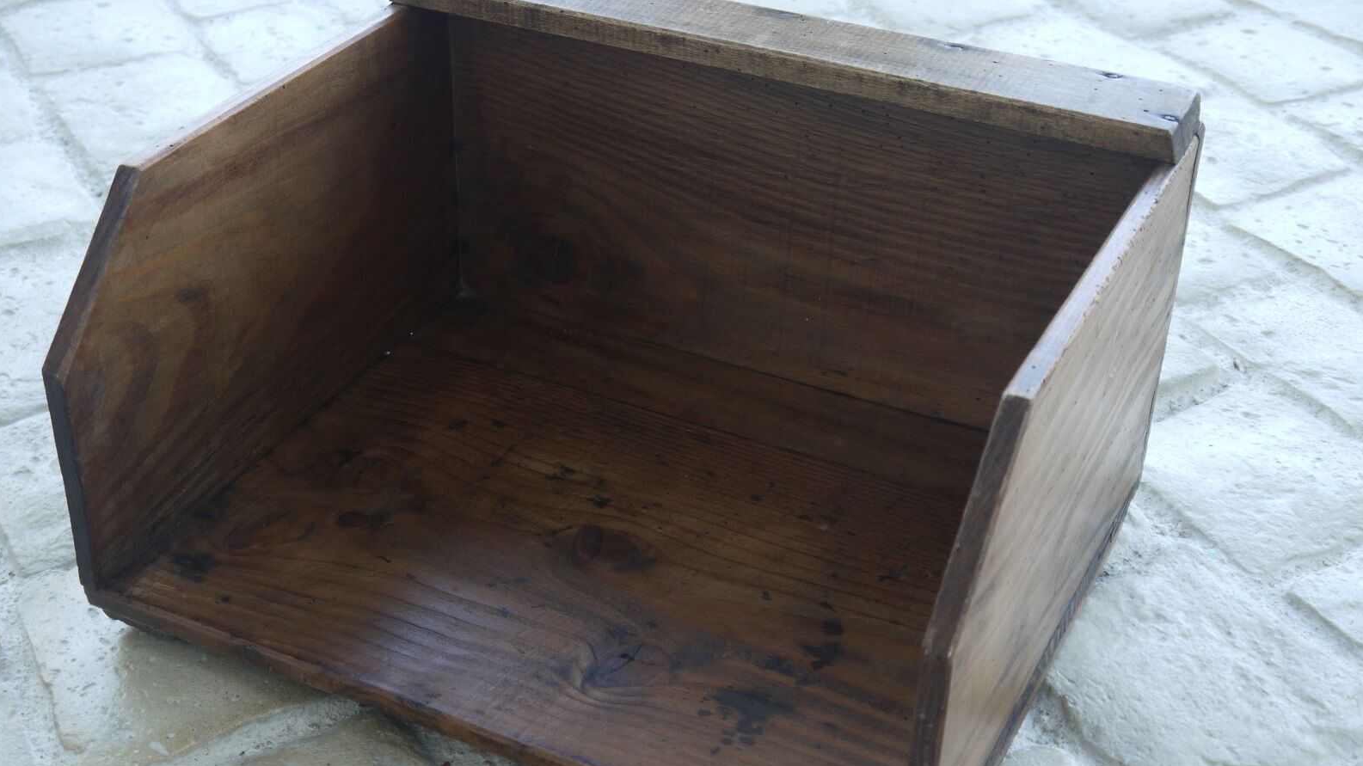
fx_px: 1987
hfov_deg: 37.9
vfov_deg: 21.8
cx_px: 683
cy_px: 432
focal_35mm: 55
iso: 250
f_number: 4.6
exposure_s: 1/30
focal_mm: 25
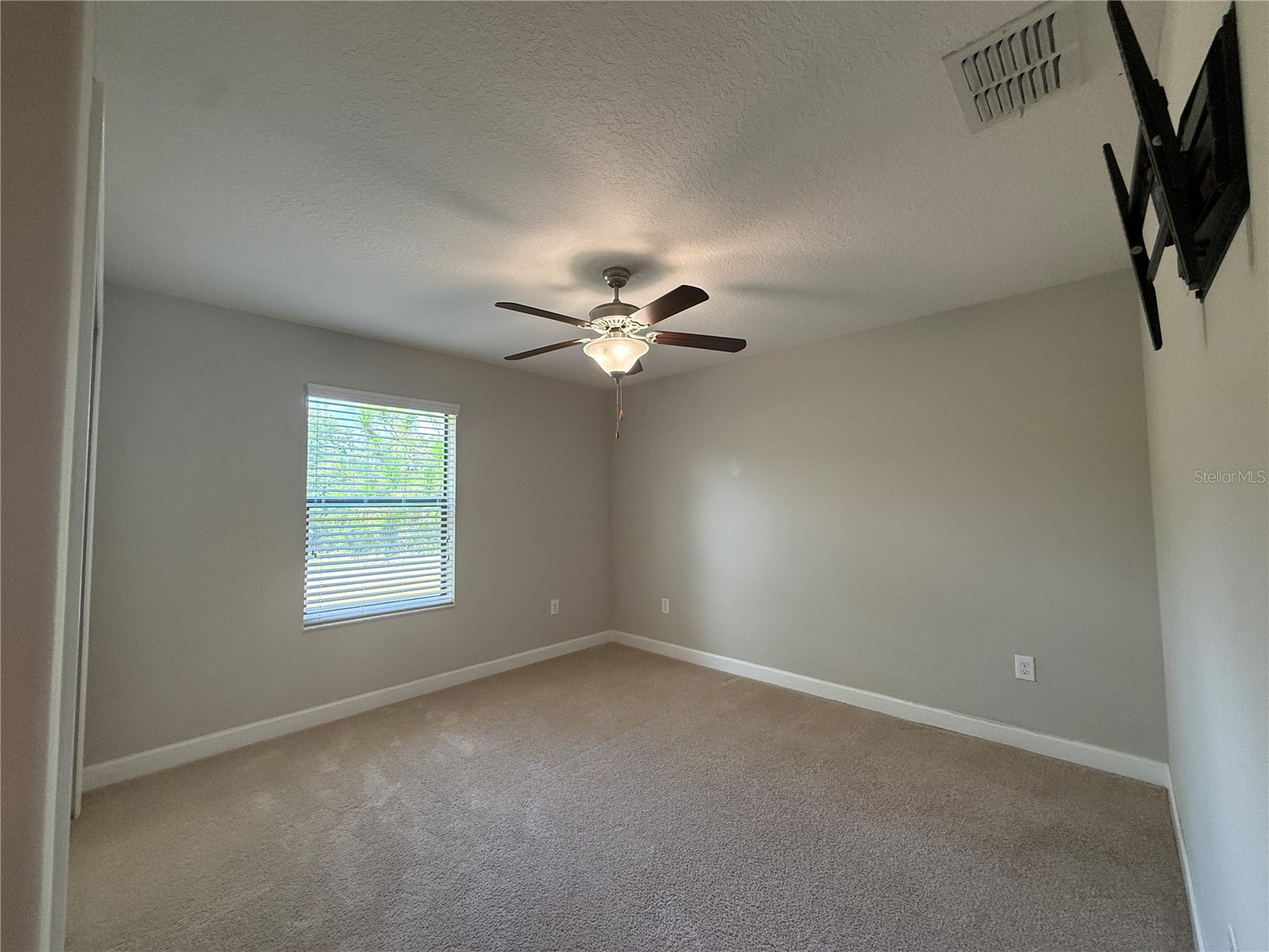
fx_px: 513
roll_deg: +0.0
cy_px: 476
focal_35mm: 14
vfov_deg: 85.7
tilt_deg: +3.6
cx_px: 634
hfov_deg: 102.1
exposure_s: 1/120
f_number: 2.2
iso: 250
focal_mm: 2.22
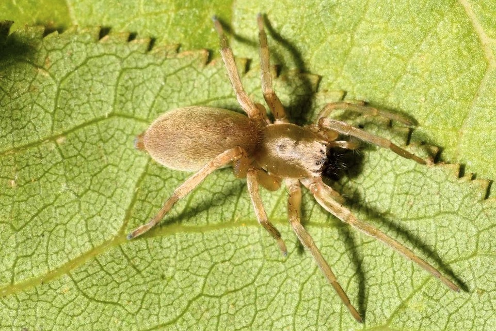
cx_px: 248
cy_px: 166
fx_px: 2169
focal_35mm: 158
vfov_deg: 8.7
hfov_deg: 13.0
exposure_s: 1/60
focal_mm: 105
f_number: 32
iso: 250
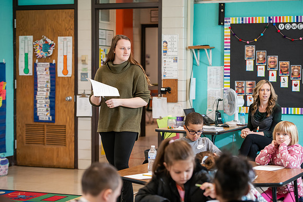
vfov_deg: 14.9
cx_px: 152
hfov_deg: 22.1
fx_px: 774
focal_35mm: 92
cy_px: 101
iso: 1600
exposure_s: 1/200
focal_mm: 92
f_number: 3.2
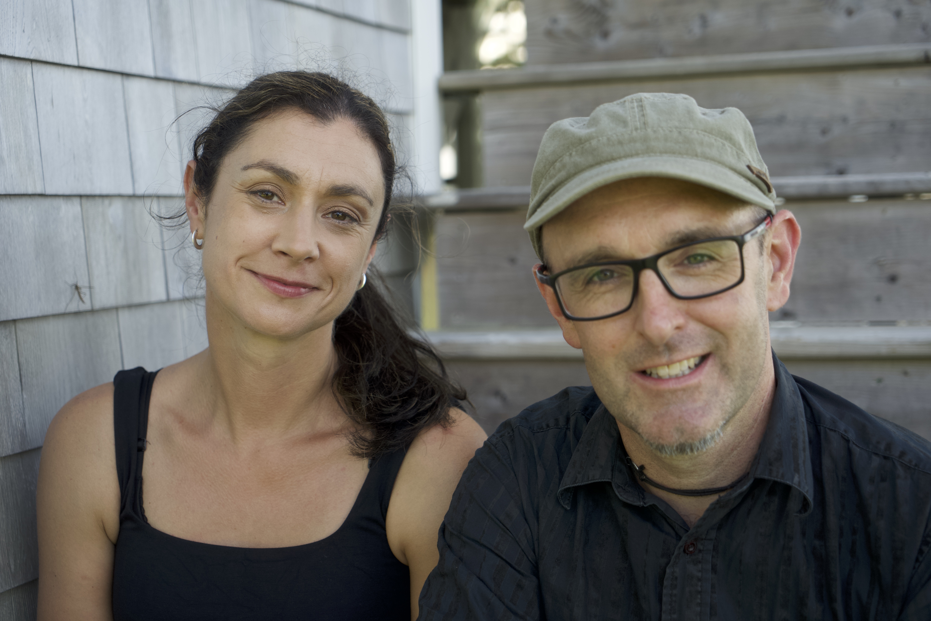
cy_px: 310
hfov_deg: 34.5
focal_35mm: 58
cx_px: 466
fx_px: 1500
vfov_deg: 23.4
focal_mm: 58
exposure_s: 1/160
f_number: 4
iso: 320
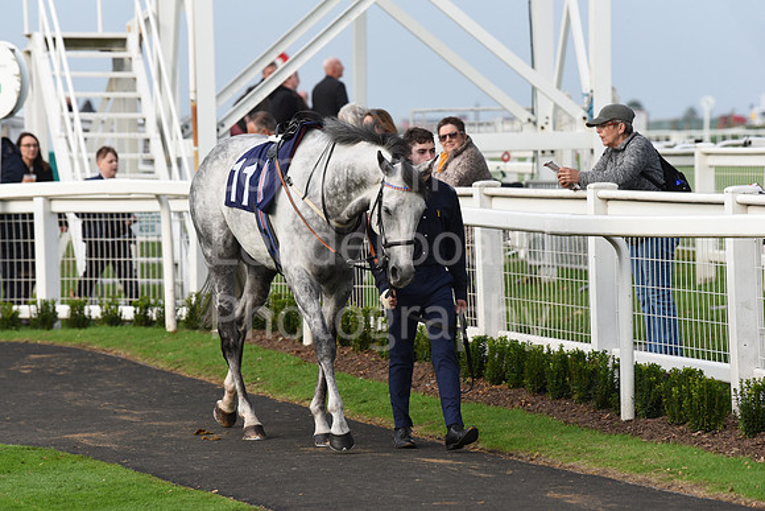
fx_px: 4251
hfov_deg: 10.3
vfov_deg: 6.9
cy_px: 256
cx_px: 382
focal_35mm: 200
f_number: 5.6
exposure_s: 1/800
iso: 1000
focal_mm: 200
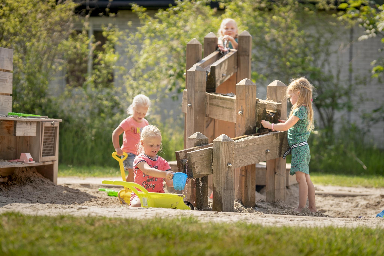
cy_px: 128
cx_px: 192
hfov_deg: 19.5
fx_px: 1120
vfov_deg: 13.0
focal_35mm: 105
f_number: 2
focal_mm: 105
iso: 125
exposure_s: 1/2000
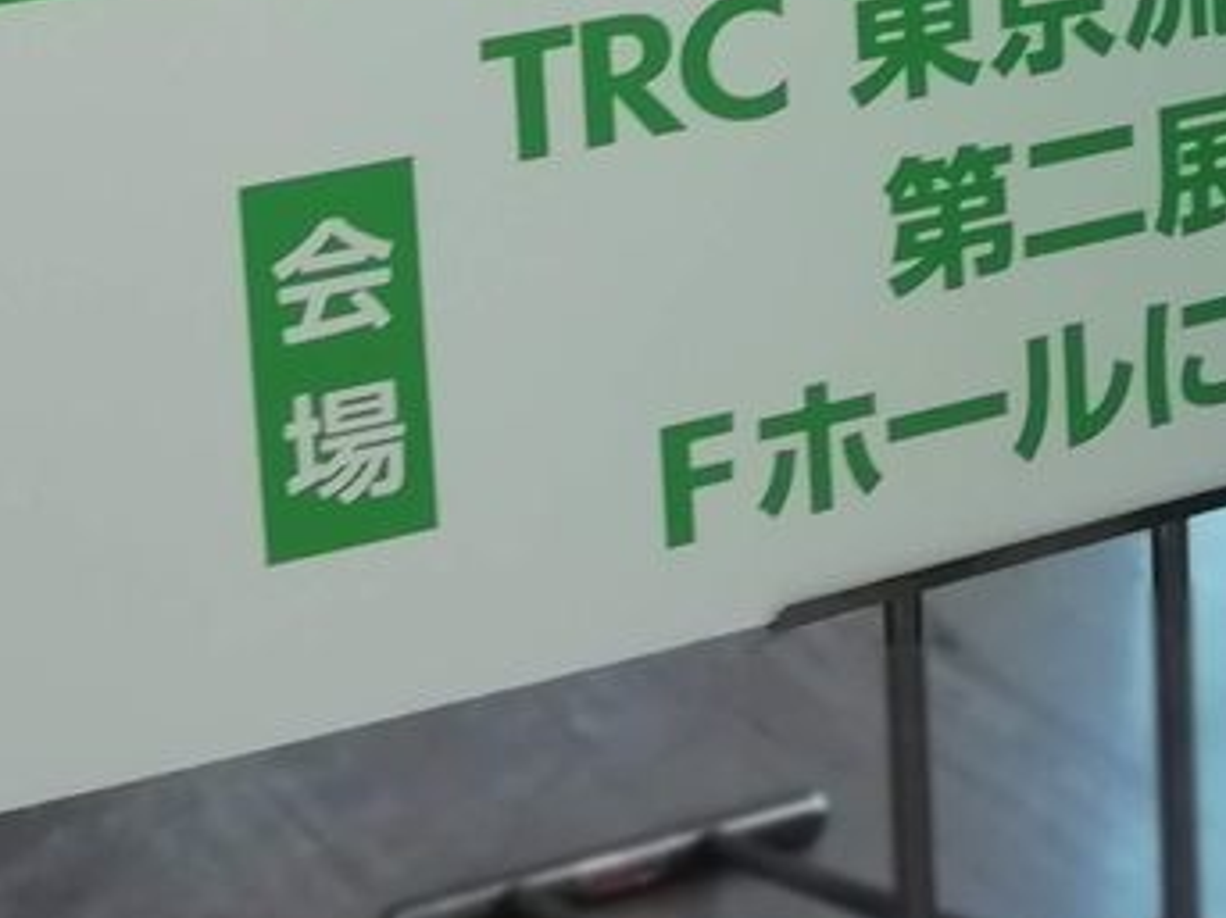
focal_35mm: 91
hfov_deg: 21.5
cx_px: 704
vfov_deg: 14.8
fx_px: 3222
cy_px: -564
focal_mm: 3.46
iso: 64
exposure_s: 1/50
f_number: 4
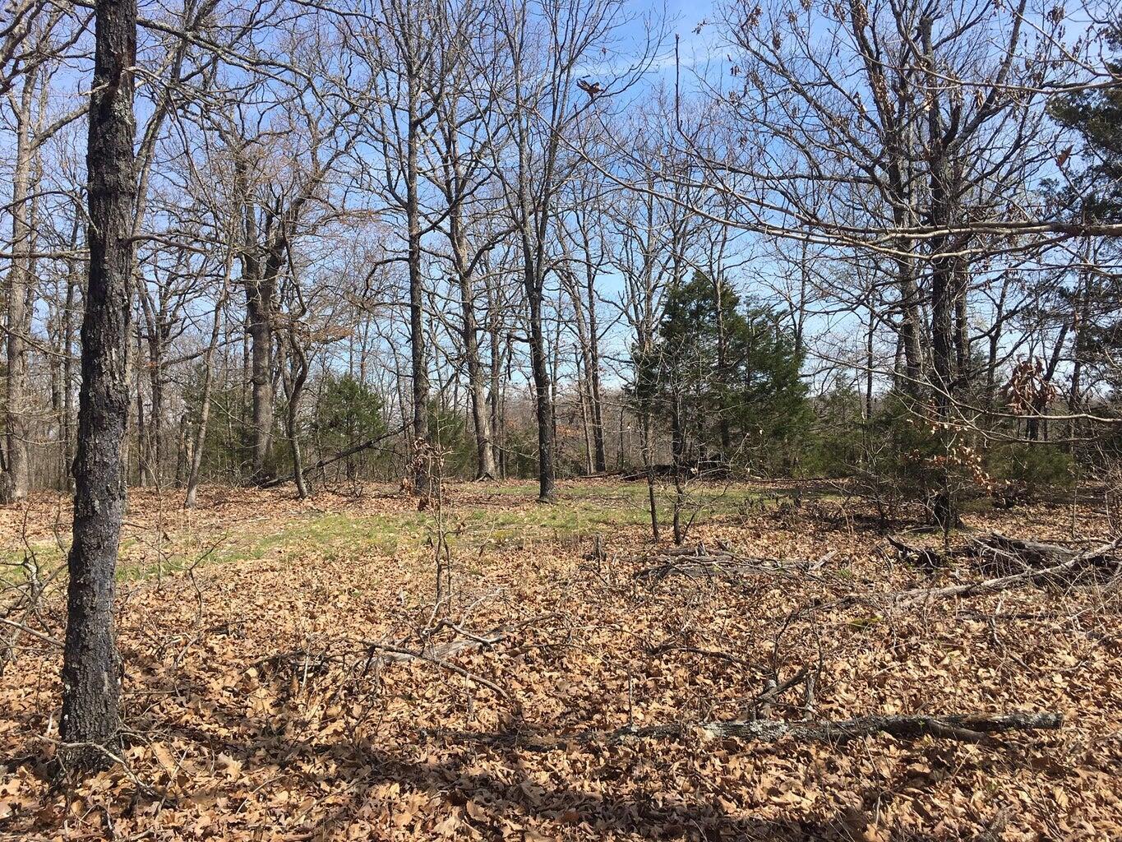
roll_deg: +2.0
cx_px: 561
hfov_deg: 61.7
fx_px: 940
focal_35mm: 29
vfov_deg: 48.2
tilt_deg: +1.1
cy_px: 421
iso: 25
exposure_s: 1/1026
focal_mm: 4.15
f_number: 2.2
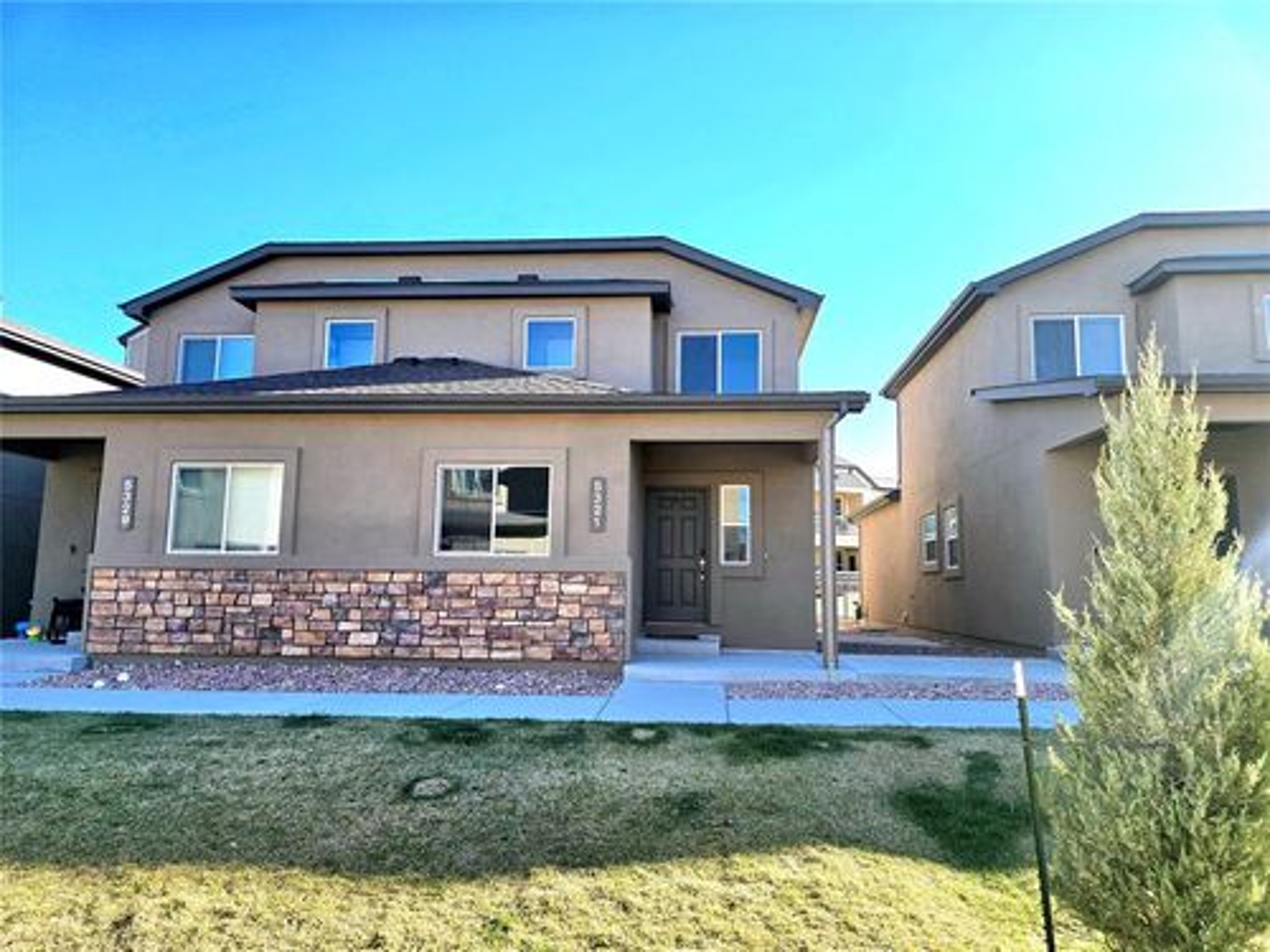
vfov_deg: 58.9
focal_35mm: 23
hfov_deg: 73.9
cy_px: 476
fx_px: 844
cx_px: 635
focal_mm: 6.3
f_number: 1.7
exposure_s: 1/323
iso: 12
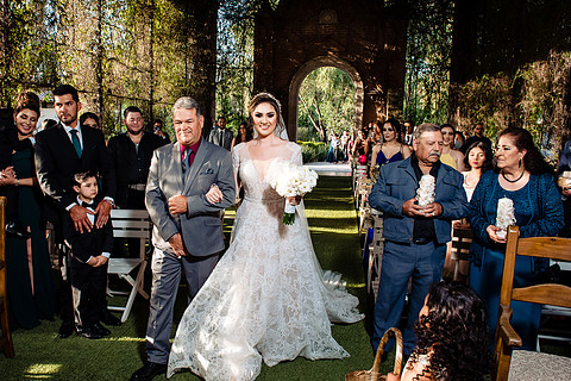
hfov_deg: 63.3
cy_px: 189
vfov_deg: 45.0
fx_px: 460
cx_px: 243
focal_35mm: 29
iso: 1000
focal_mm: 24
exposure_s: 1/200
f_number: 7.1
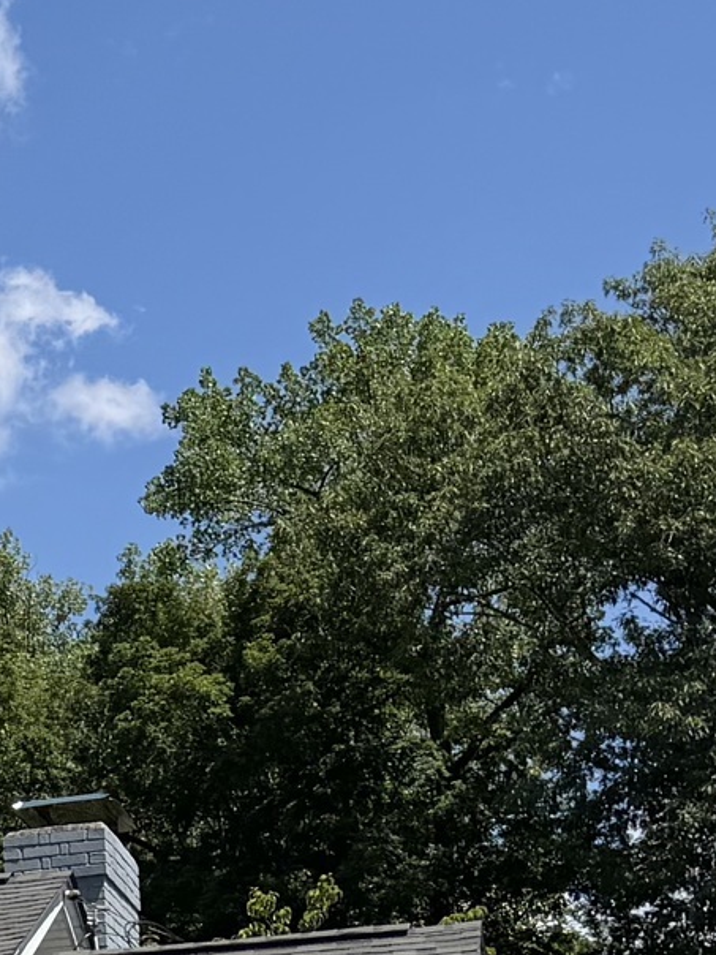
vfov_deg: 15.6
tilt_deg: +6.9
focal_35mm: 122
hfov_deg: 10.3
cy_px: 1108
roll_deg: +0.5
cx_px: -1062
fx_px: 3365
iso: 80
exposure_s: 1/4673
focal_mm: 6.76
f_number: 1.78
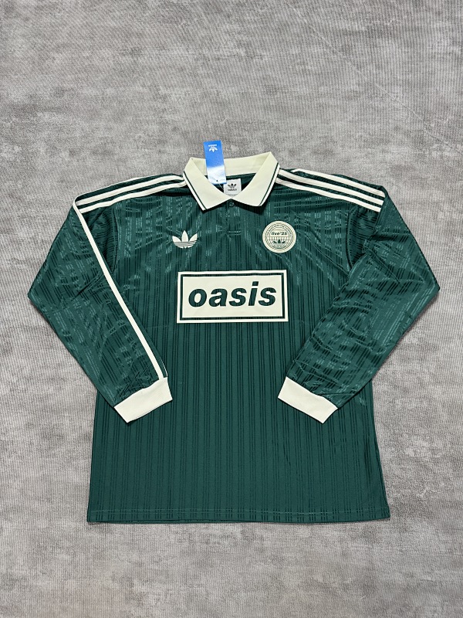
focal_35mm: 24
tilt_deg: -77.4
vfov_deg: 71.6
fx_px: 428
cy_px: 309
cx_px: 232
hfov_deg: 56.8
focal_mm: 6.76
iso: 320
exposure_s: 1/60
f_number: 1.78
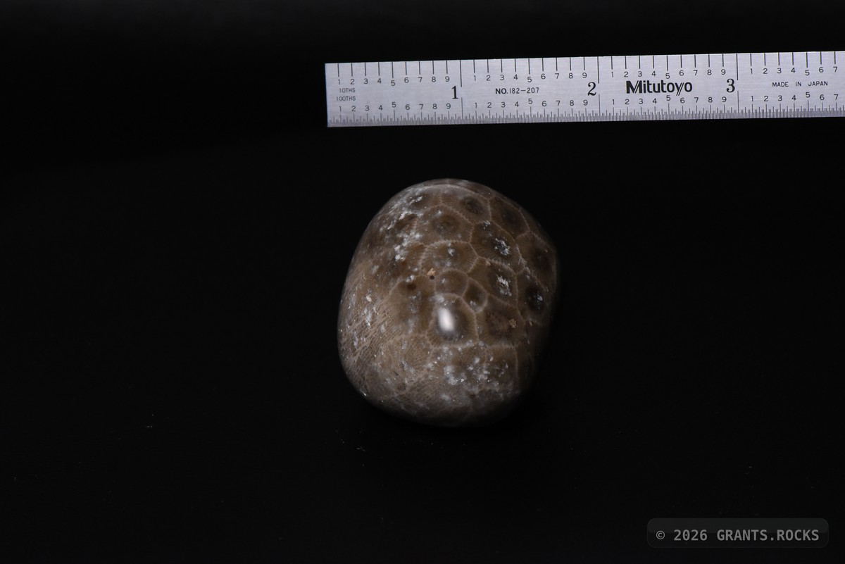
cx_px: 422
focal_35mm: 105
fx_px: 2465
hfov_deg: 19.4
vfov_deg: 13.1
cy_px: 282
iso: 5000
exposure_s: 1/60
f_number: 14
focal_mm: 105
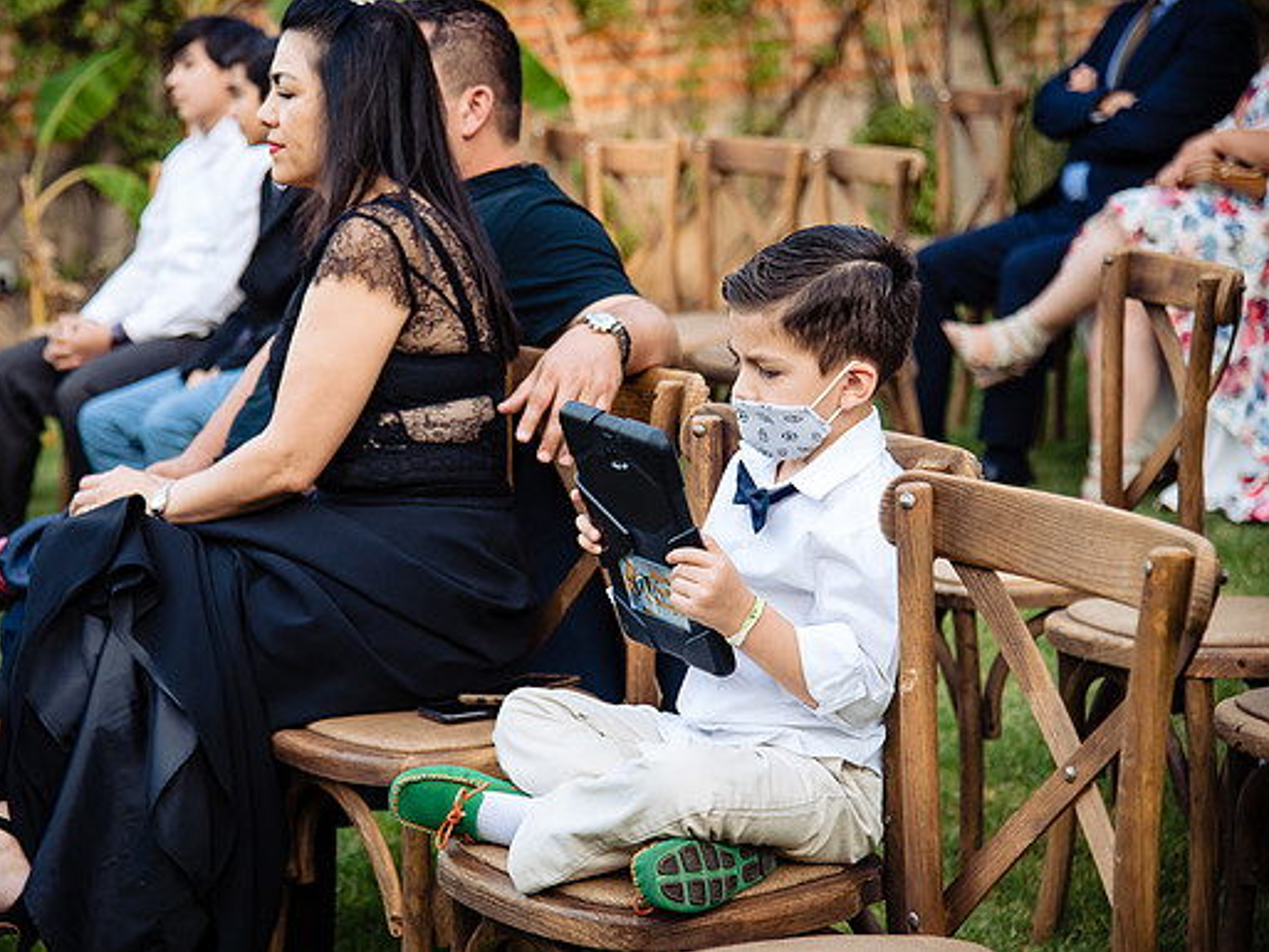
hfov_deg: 20.2
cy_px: 464
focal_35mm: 97
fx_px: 3557
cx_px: 526
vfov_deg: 15.3
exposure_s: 1/250
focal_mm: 85
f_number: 4.5
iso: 800
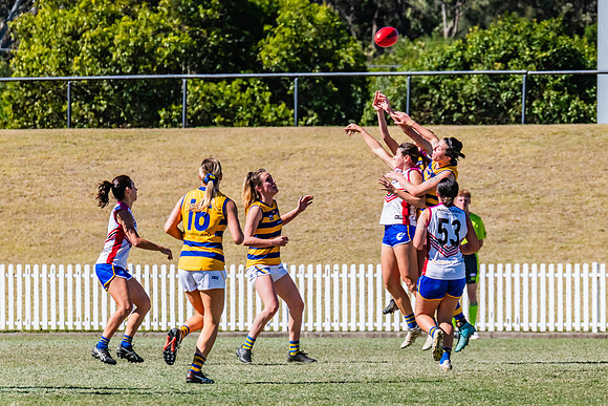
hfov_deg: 3.9
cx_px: 398
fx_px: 8834
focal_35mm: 523
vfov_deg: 2.6
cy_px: 205
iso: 800
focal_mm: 380
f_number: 11
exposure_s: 1/1600
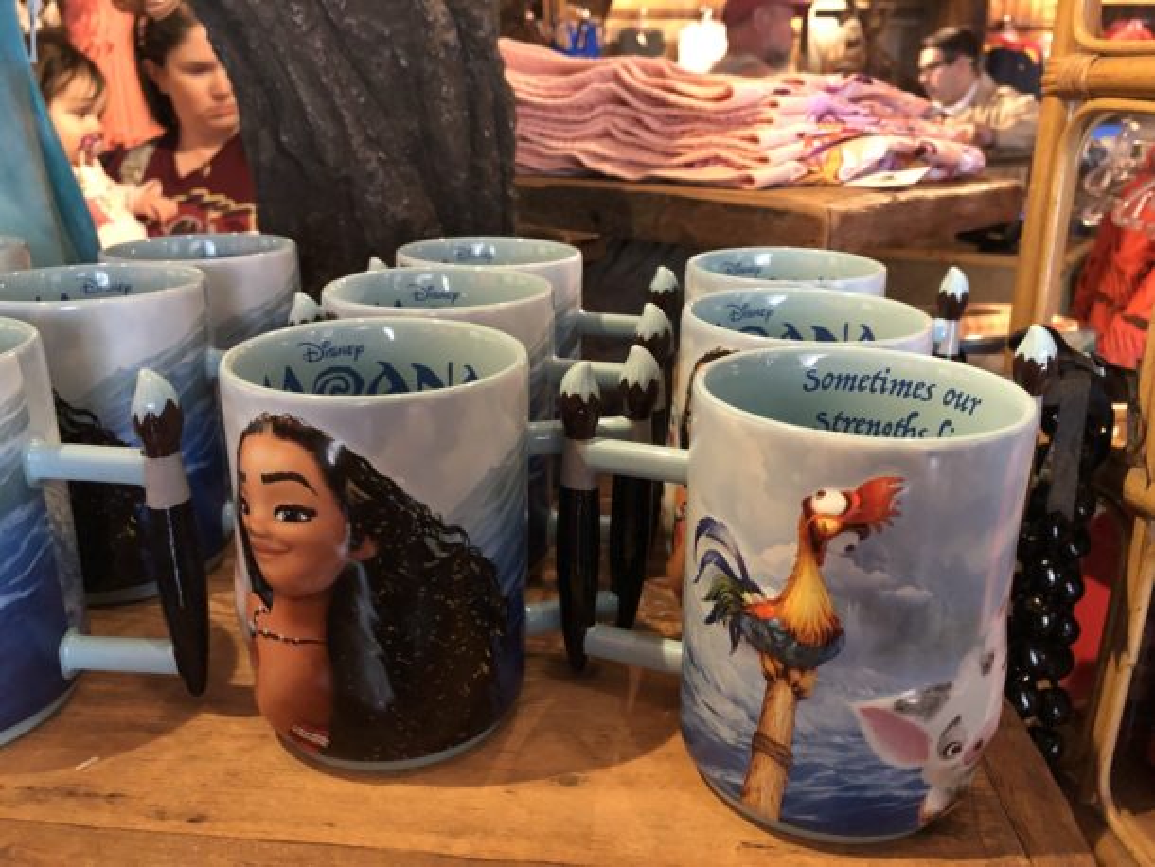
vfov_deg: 49.8
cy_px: 434
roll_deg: +0.7
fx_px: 935
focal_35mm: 28
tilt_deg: -18.8
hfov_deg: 63.4
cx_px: 578
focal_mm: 3.99
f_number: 1.8
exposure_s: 1/4
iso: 100
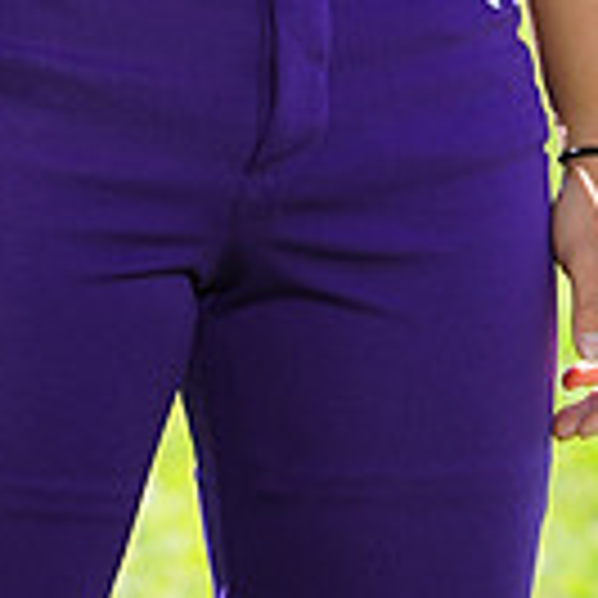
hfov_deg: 1.7
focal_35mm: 1003
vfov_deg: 1.7
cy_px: -567
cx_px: 81
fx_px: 19603
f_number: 9
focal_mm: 271
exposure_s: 1/200
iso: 200
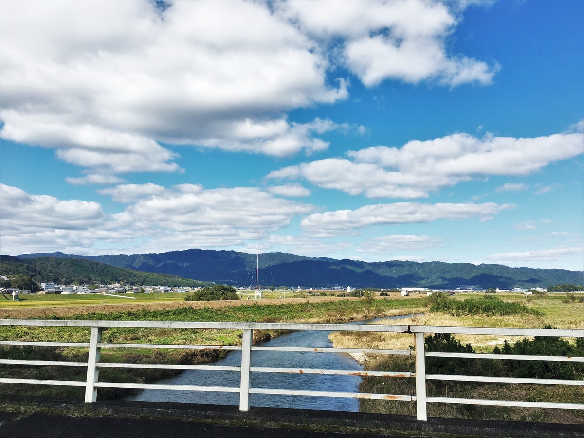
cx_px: 292
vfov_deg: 48.2
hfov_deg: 61.7
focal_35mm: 29
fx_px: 489
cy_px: 219
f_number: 2.2
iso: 25
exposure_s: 1/2198
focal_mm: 4.15
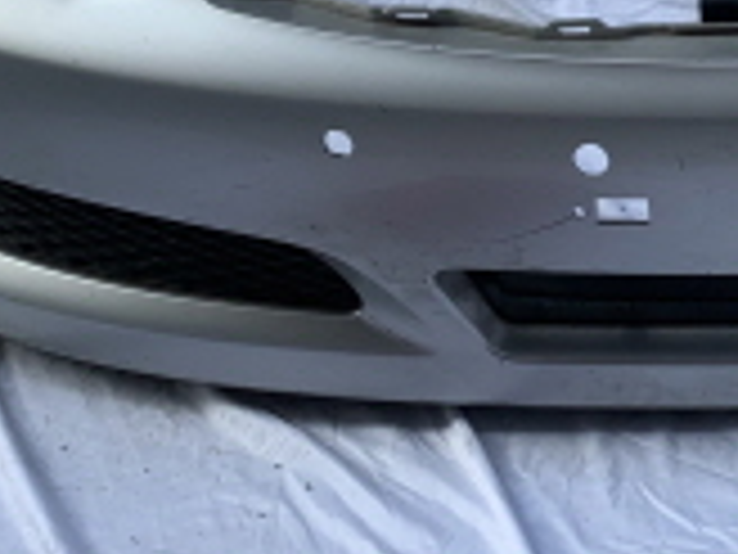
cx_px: 783
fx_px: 2025
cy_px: -95
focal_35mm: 95
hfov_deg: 19.9
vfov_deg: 15.1
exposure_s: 1/520
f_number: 1.8
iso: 25
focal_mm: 4.25
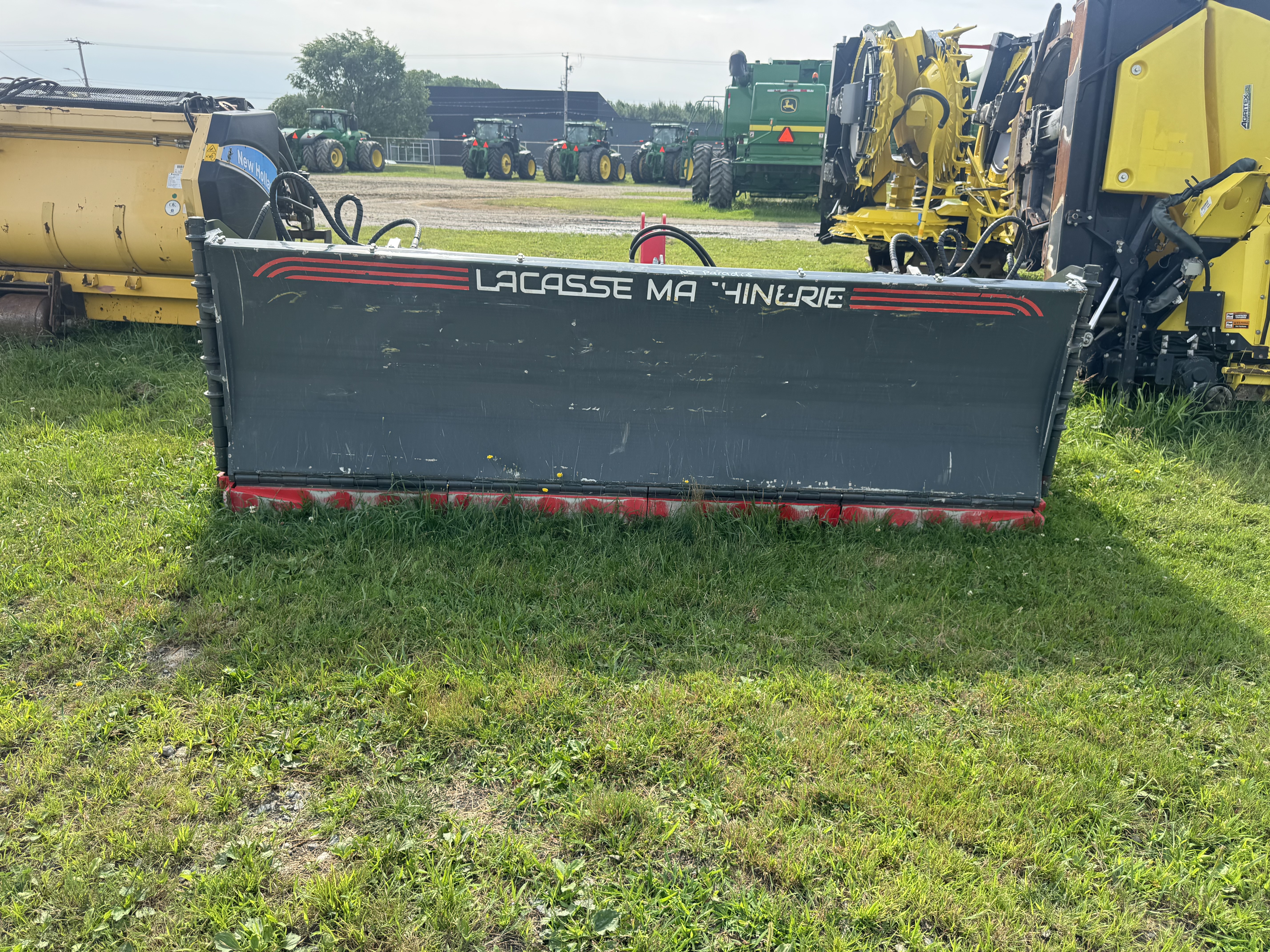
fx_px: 881
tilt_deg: -16.9
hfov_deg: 71.6
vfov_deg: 56.8
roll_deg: -0.5
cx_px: 635
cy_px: 476
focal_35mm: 24
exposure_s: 1/1425
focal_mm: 6.76
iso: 80
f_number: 1.78
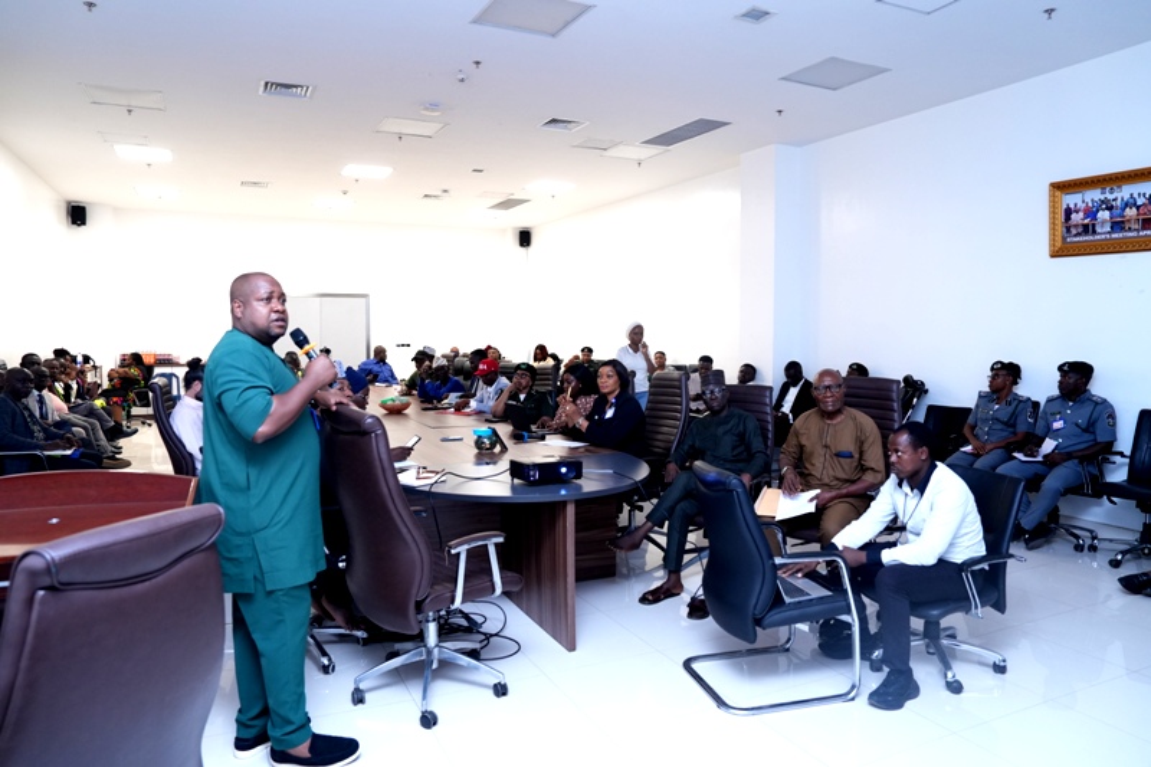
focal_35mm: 24
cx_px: 576
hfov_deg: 73.8
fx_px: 767
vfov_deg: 53.1
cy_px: 384
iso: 1600
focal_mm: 24
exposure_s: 1/80
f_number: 4
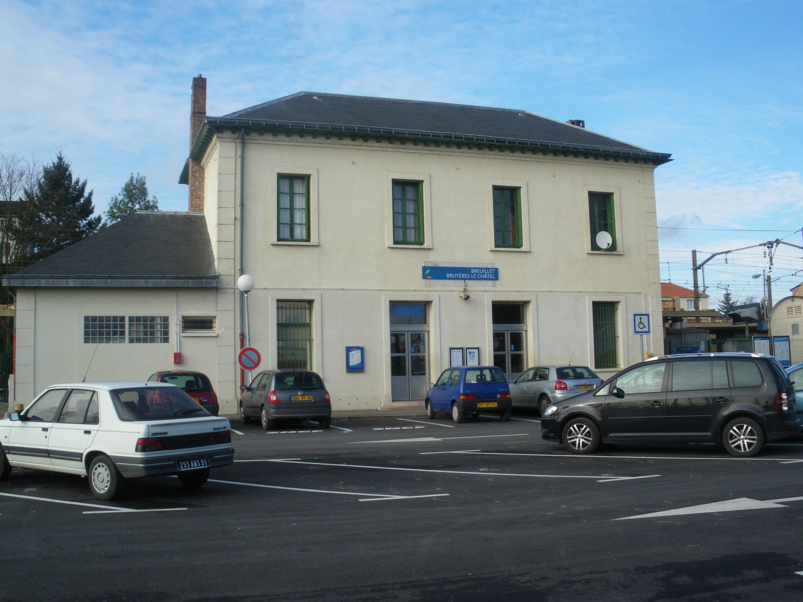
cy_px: 301
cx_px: 402
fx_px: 835
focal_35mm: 36
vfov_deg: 39.7
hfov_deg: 51.4
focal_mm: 6.3
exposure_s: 1/160
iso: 64
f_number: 5.4
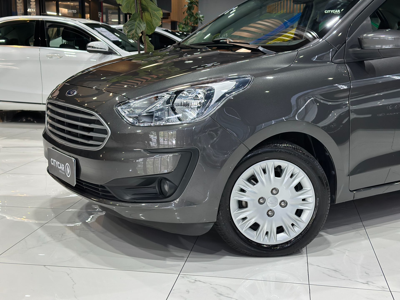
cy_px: 150
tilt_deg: -9.9
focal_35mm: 48
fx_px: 555
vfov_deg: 30.3
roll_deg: -0.1
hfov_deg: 39.7
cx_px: 200
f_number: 1.78
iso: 200
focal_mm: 6.86
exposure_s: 1/120
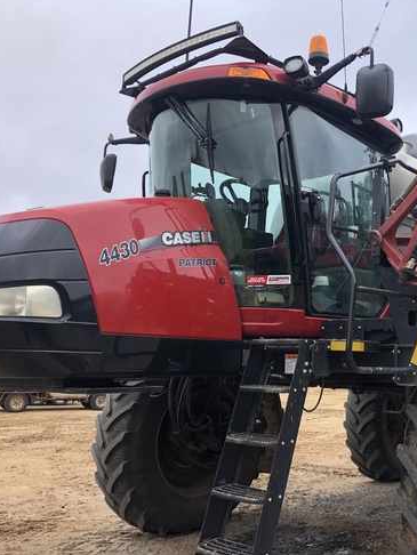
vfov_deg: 49.0
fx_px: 610
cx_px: 310
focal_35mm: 38
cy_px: 276
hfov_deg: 36.9
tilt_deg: +8.4
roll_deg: -0.4
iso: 20
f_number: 1.8
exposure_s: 1/623
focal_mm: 3.99
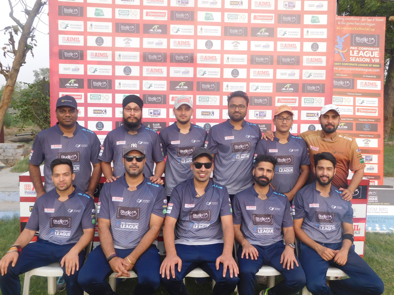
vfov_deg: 46.8
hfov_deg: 60.0
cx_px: 197
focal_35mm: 30
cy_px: 148
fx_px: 341
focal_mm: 5.3
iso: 125
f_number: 3.2
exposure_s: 1/125
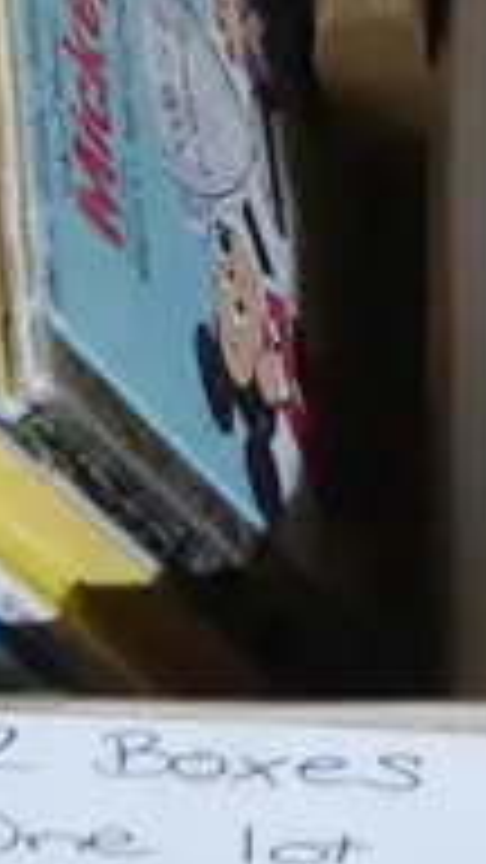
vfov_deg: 8.7
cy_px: -342
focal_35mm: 244
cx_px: 414
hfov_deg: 5.0
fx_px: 5590
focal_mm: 21
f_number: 4.6
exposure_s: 1/60
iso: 1250
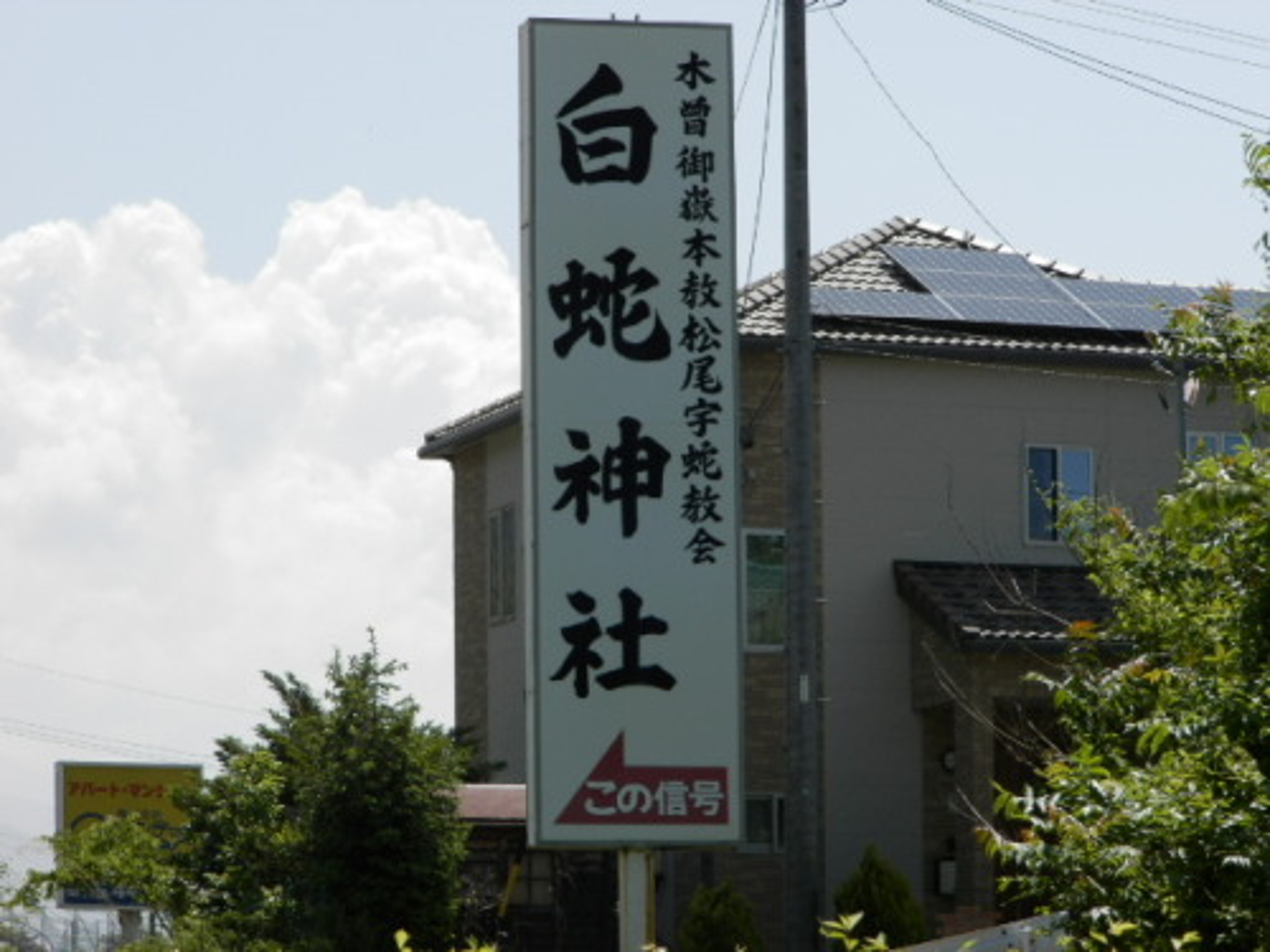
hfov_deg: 11.0
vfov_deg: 8.2
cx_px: 635
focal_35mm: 180
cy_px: 476
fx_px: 6604
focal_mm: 32.1
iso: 80
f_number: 5.1
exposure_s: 1/640
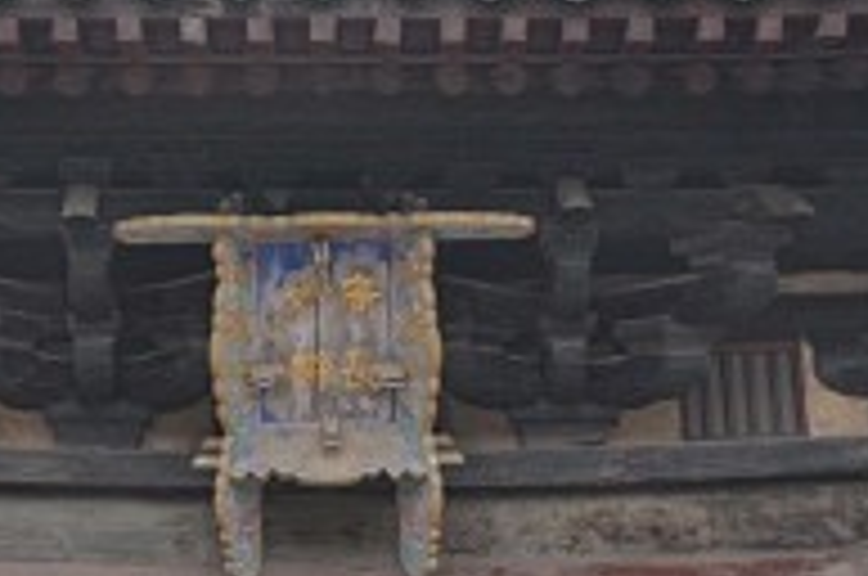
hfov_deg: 16.0
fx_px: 3074
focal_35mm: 128
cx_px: 315
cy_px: 173
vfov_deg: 10.7
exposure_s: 1/50
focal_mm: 25
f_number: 9
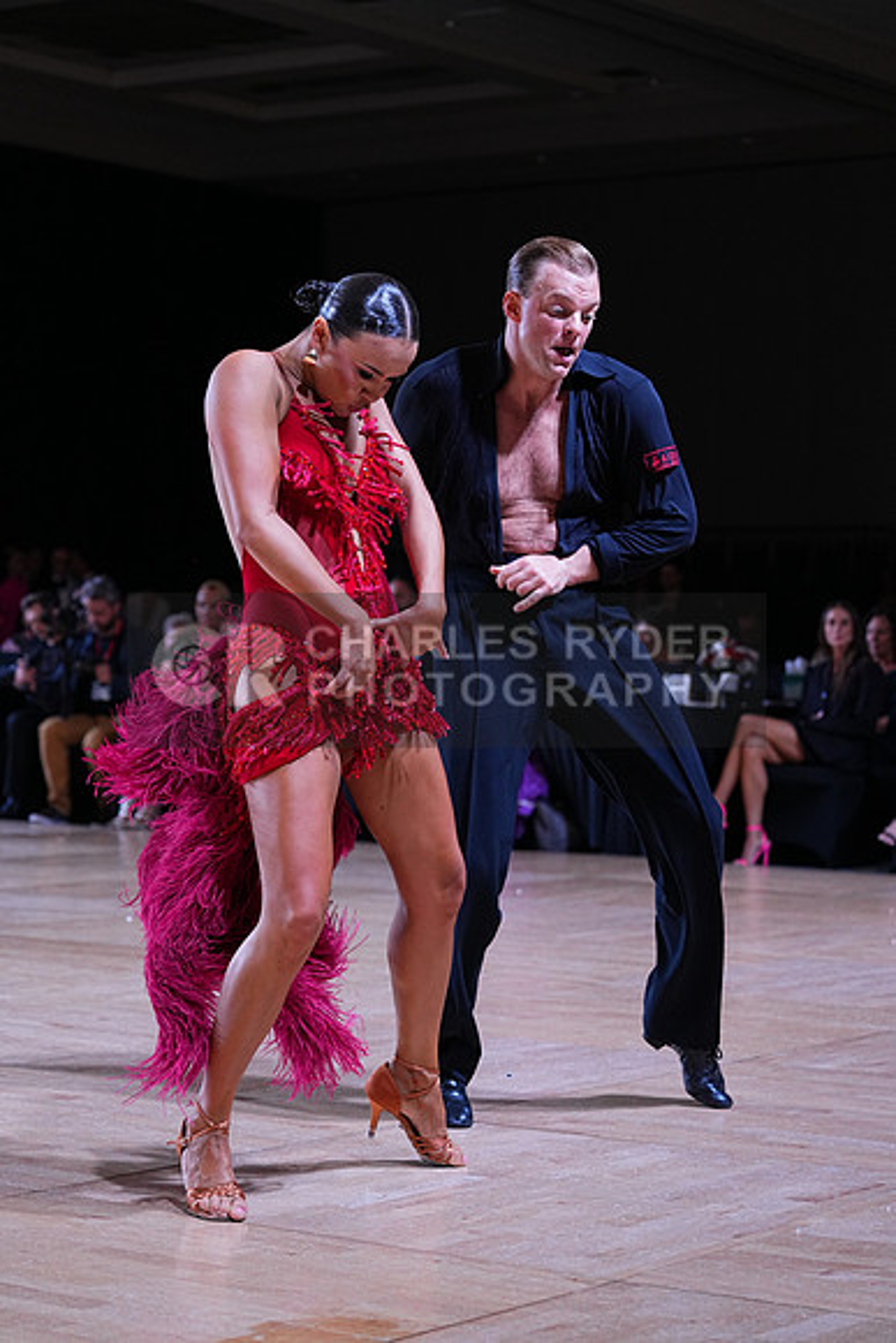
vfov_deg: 25.1
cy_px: 672
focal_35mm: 81
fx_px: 3022
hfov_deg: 16.9
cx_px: 448
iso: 1600
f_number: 4
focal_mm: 81
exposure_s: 1/500
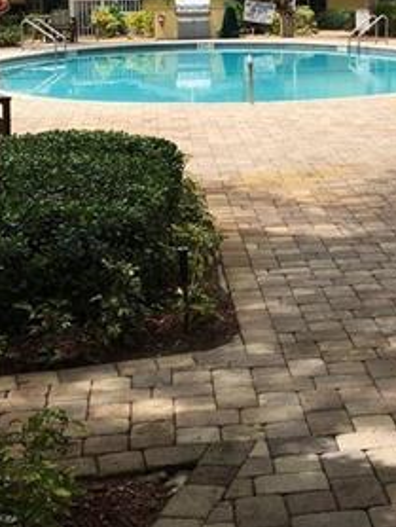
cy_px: 72
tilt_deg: -3.6
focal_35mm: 80
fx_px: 1218
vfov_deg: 23.8
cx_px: 405
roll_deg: -1.7
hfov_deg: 18.0
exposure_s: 1/1326
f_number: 2.2
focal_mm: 4.15
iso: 25
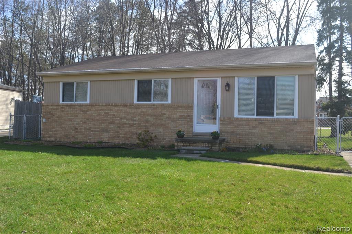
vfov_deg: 39.9
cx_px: 176
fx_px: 323
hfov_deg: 57.2
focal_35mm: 33
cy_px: 117
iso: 100
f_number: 6.3
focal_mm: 22
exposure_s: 1/160
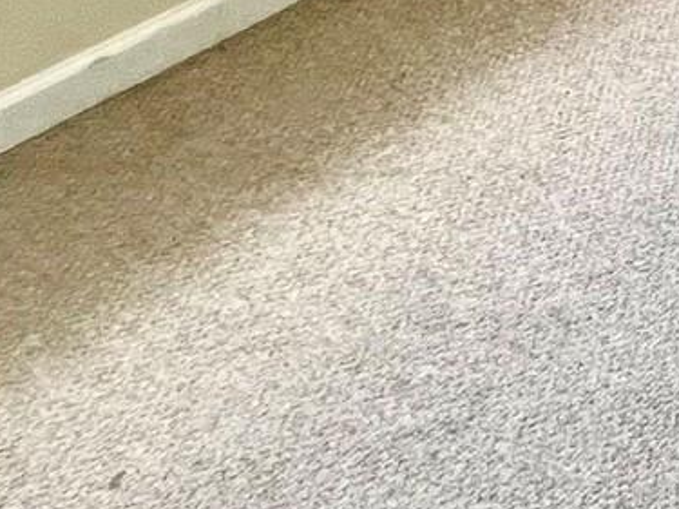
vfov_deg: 16.1
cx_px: 1311
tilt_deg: -15.0
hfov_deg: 18.9
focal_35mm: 71
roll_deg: +0.4
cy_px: -511
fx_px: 1392
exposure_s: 1/120
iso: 64
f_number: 1.8
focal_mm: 1.57
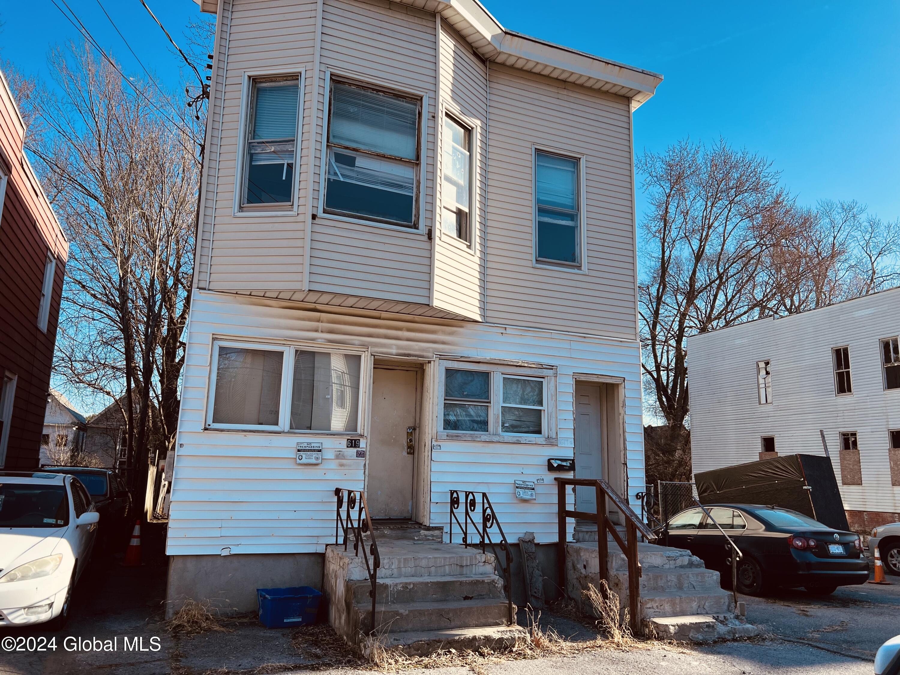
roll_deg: -1.7
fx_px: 676
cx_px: 450
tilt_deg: +9.8
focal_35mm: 26
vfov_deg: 53.1
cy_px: 338
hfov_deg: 67.3
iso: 50
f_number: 1.5
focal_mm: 5.7
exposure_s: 1/1575
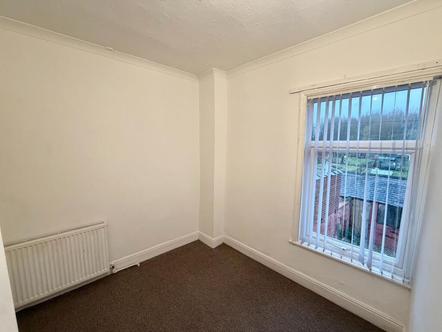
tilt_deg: -7.8
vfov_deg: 85.7
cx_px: 221
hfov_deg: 102.1
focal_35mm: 14
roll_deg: +0.1
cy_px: 166
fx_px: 179
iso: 250
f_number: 2.2
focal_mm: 2.22
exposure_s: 1/100
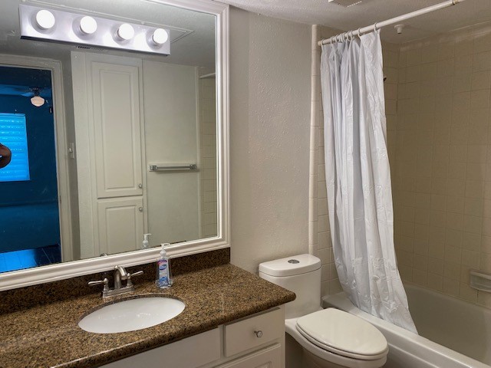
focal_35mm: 26
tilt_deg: -7.0
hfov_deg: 67.3
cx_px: 246
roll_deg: +0.3
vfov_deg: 53.1
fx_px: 369
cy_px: 184
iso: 80
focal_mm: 4.25
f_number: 1.8
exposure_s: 1/120
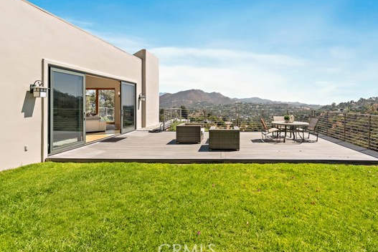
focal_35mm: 17
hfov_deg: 92.2
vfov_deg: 70.1
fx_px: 179
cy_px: 108
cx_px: 224
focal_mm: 14
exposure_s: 1/800
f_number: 7.1
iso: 160
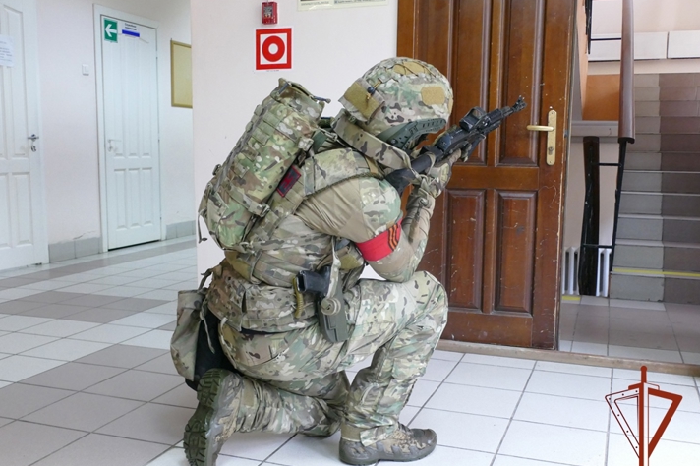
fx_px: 758
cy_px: 235
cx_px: 335
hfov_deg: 49.6
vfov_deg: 34.2
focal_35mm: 39
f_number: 3.1
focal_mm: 13.43
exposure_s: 1/60
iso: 1600
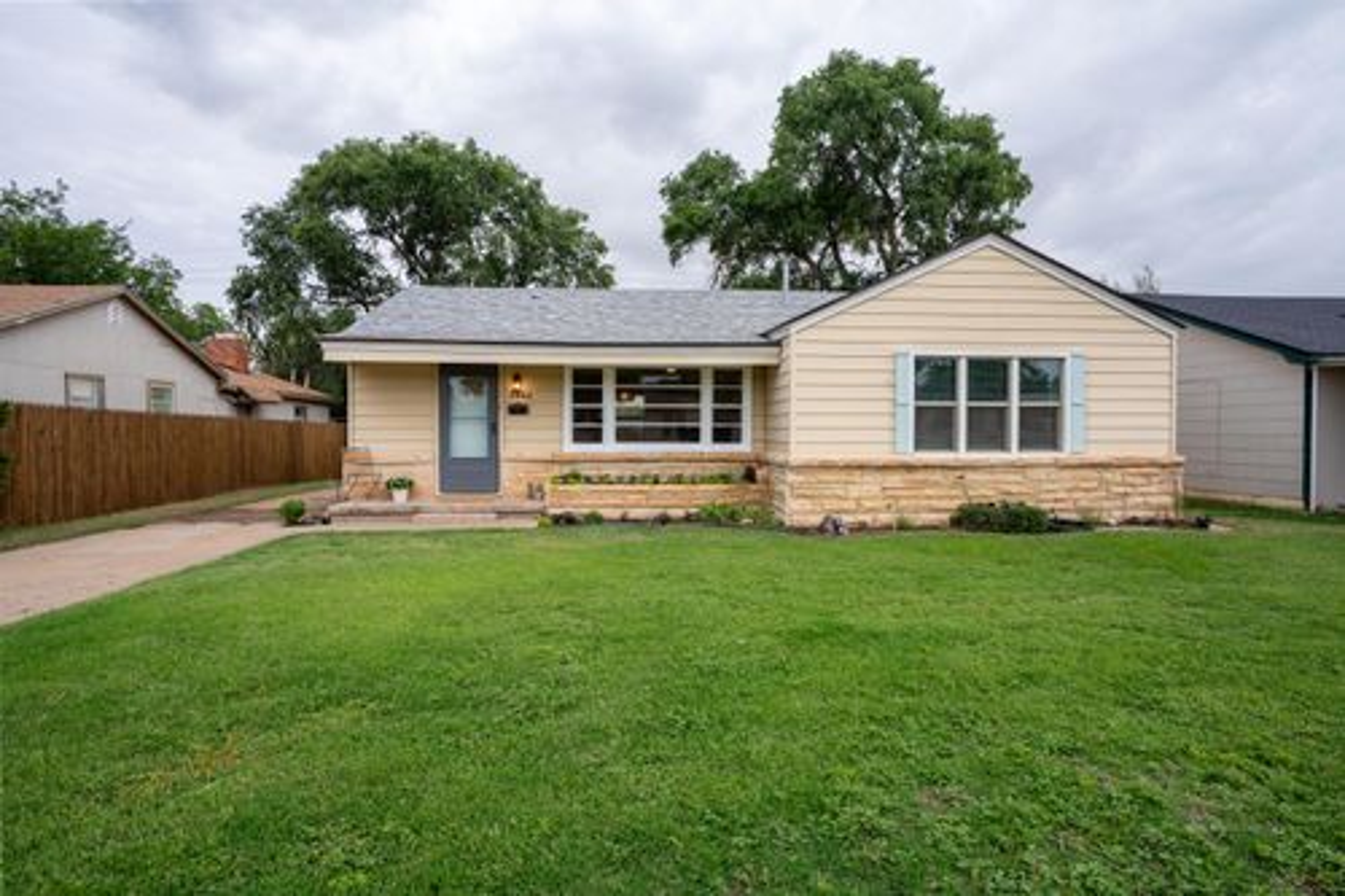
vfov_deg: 64.5
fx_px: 710
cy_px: 448
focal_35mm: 19
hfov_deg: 86.9
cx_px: 672
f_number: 9
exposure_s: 1/160
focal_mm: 19
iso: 100
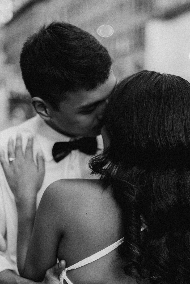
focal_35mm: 69
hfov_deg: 19.7
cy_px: 182
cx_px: 108
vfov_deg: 29.1
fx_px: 546
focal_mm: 50
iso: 640
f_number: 1.4
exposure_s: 1/250
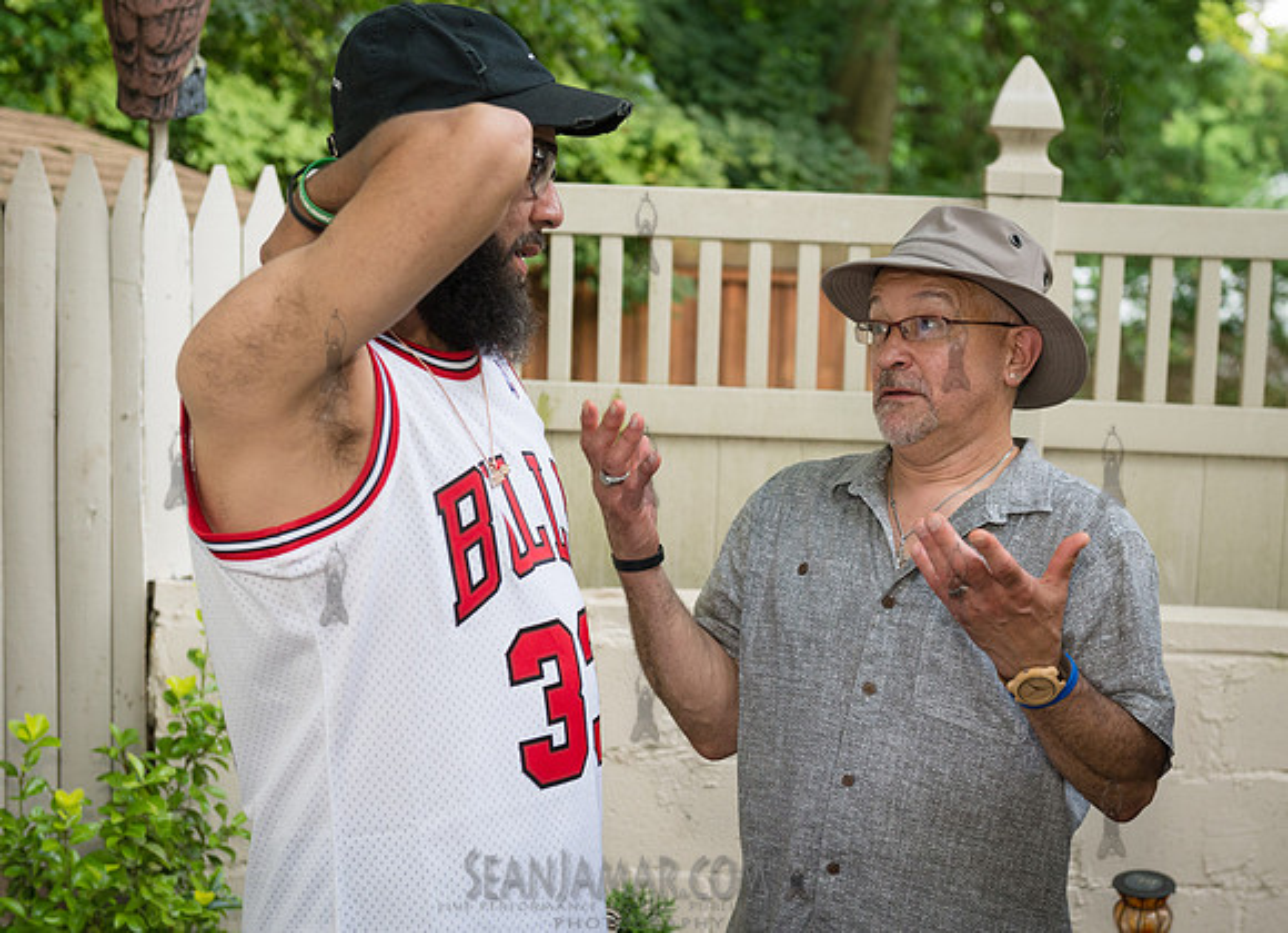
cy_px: 544
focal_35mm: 68
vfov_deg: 21.2
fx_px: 2490
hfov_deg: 28.9
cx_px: 815
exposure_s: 1/400
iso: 1600
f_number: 4
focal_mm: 55
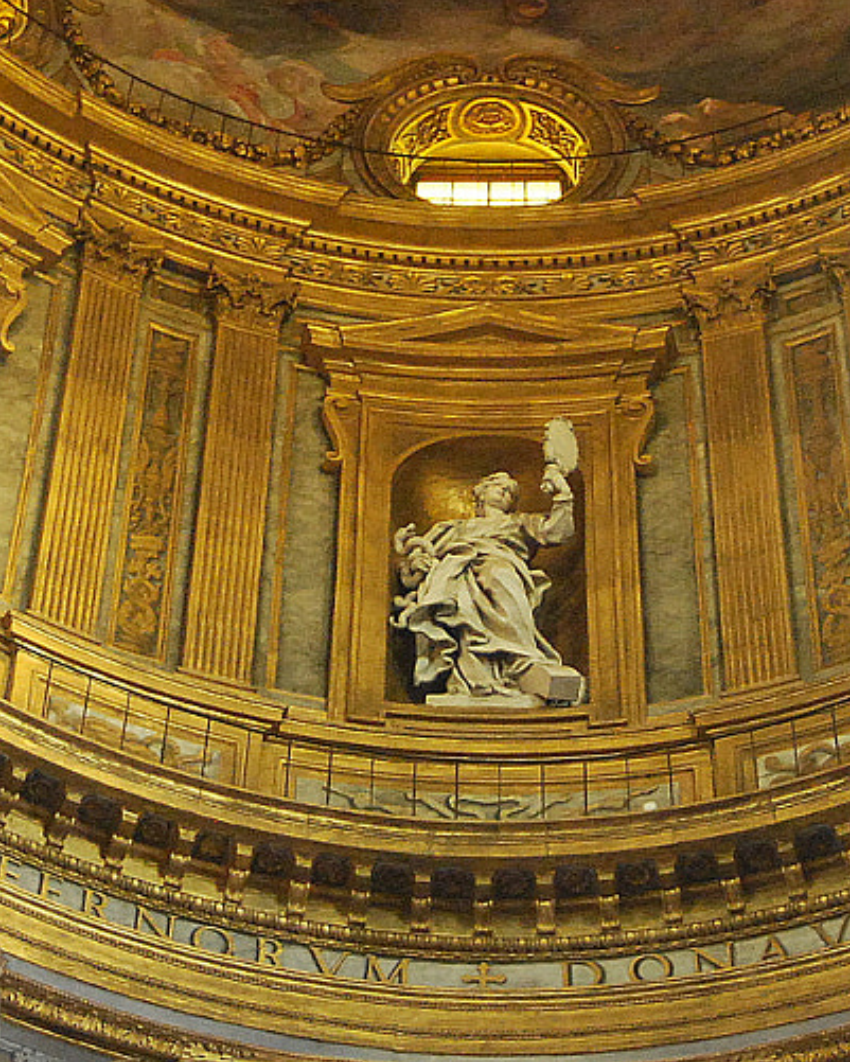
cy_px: 198
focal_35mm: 126
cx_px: 214
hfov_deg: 12.2
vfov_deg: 15.2
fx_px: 3961
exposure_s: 1/30
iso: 1100
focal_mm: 28
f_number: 4.2
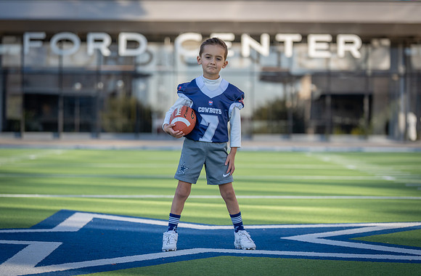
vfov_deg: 12.2
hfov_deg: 18.5
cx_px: 212
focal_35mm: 111
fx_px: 1290
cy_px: 135
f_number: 2.8
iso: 125
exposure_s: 1/640
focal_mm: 107
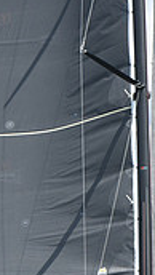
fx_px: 3143
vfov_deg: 5.0
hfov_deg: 2.8
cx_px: 96
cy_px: 249
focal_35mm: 431
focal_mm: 122
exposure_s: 1/1600
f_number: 6.3
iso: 250
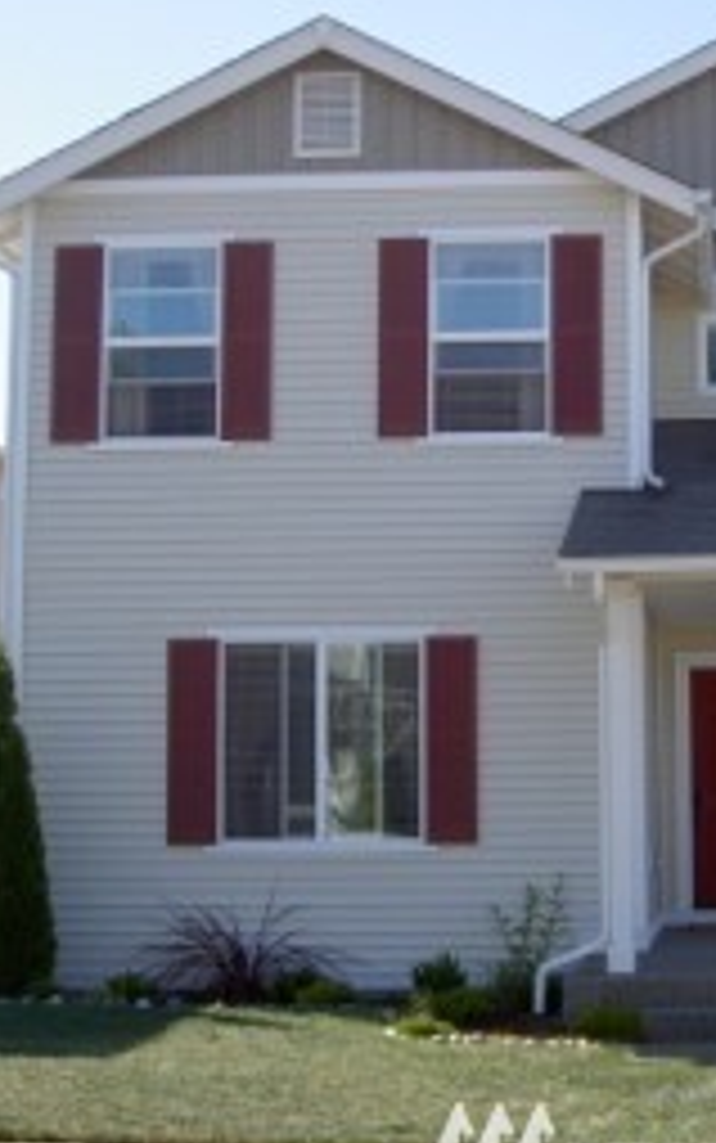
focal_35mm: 73
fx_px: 2277
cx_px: 671
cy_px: 572
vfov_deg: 28.2
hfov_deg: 17.6
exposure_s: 1/250
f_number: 4.7
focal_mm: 8
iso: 100
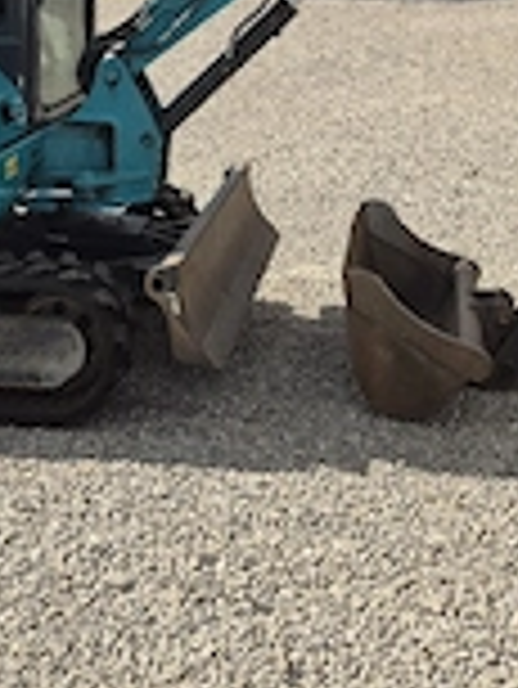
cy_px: -139
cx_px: 180
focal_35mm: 60
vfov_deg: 28.1
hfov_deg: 24.4
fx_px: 1195
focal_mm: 5.4
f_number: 1.8
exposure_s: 1/3333
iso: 25
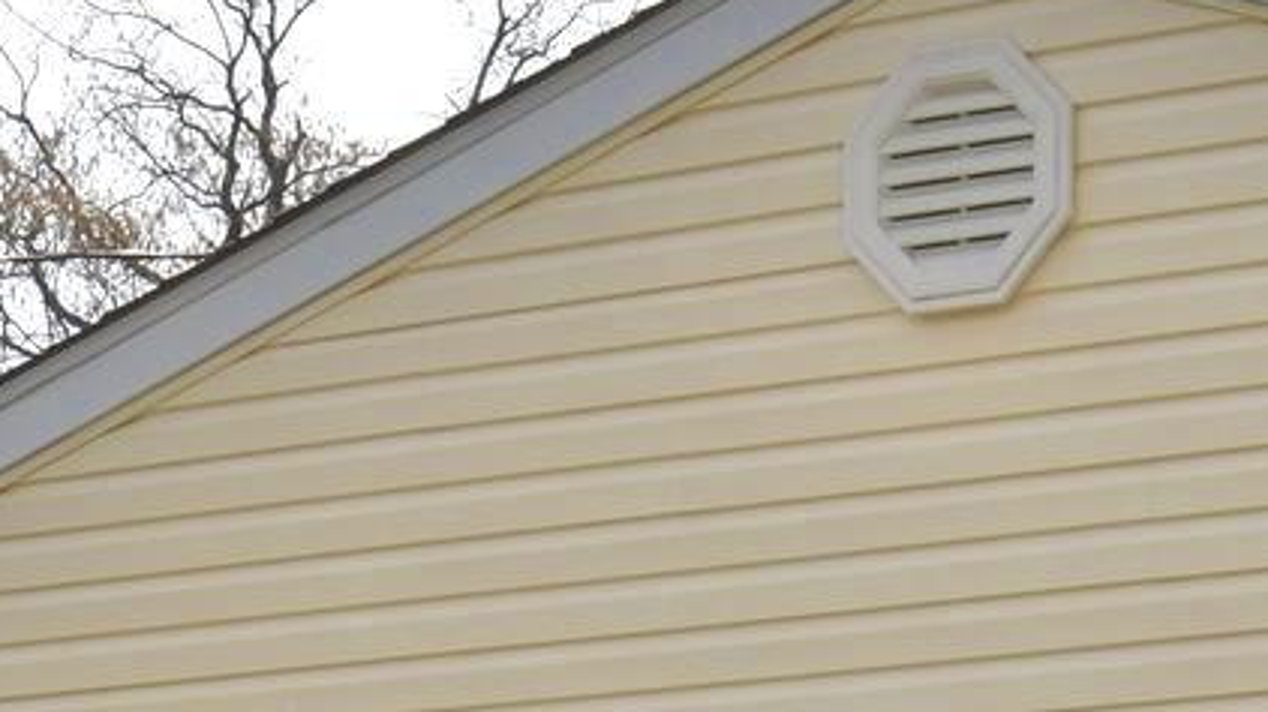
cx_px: 1286
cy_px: 1296
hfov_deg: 11.6
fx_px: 6151
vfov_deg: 6.5
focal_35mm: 183
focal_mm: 24
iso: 100
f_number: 10
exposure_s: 1/200
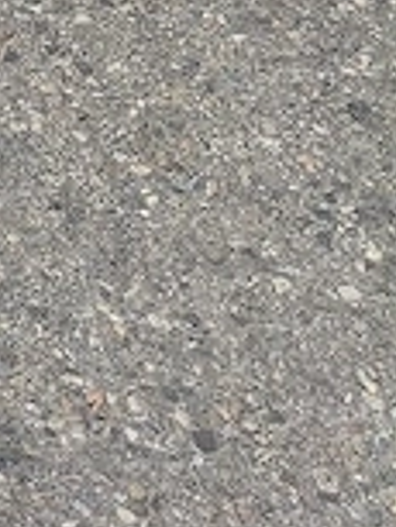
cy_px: -785
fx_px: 2072
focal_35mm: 136
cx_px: -623
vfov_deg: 11.6
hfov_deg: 9.5
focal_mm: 4.81
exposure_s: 1/345
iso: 101
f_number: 1.8
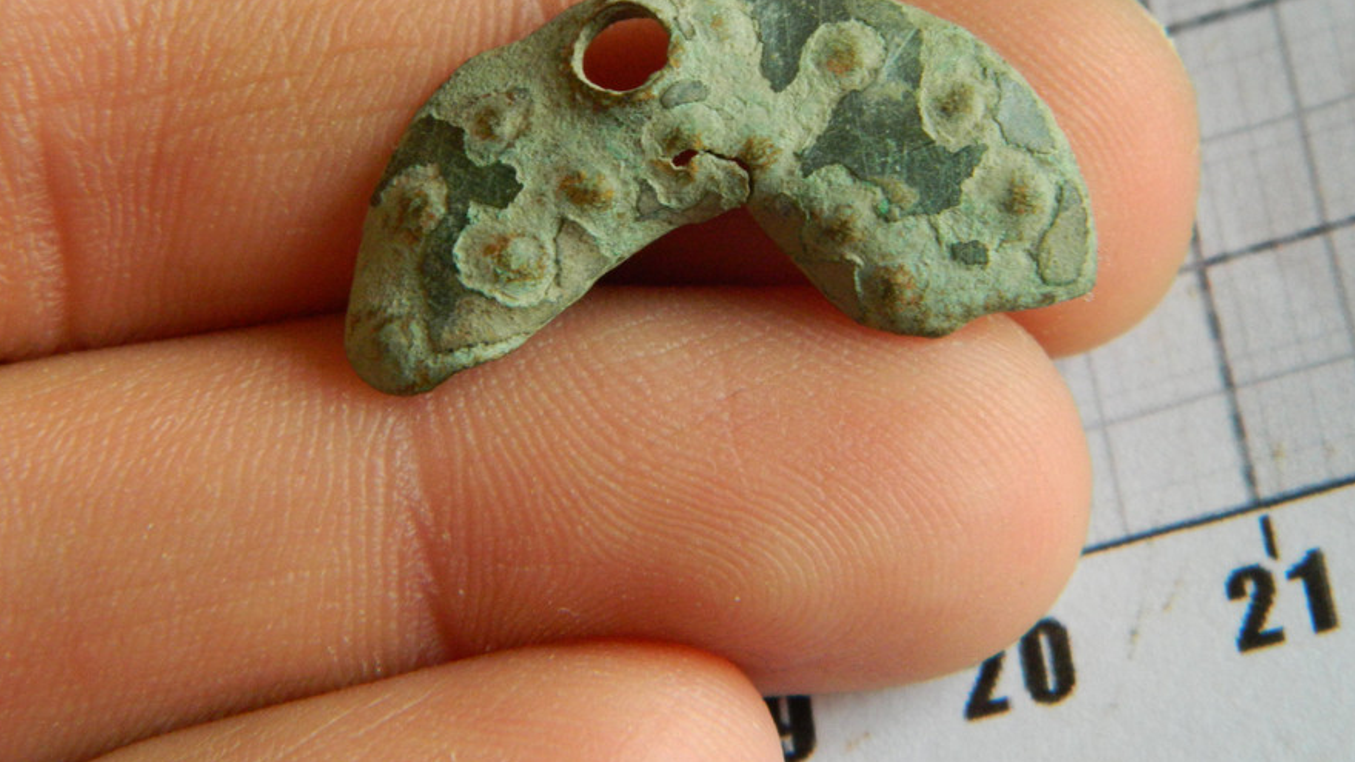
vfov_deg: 10.9
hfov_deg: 19.3
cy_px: 191
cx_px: 700
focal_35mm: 111
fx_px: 3988
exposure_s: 1/60
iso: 250
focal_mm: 15.1
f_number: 4.2
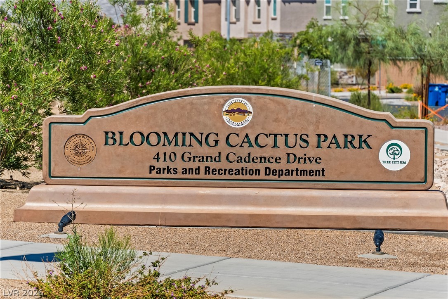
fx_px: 2613
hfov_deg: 9.8
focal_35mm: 210
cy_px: 150
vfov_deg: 6.5
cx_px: 224
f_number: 8
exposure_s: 1/8000
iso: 400
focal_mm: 140
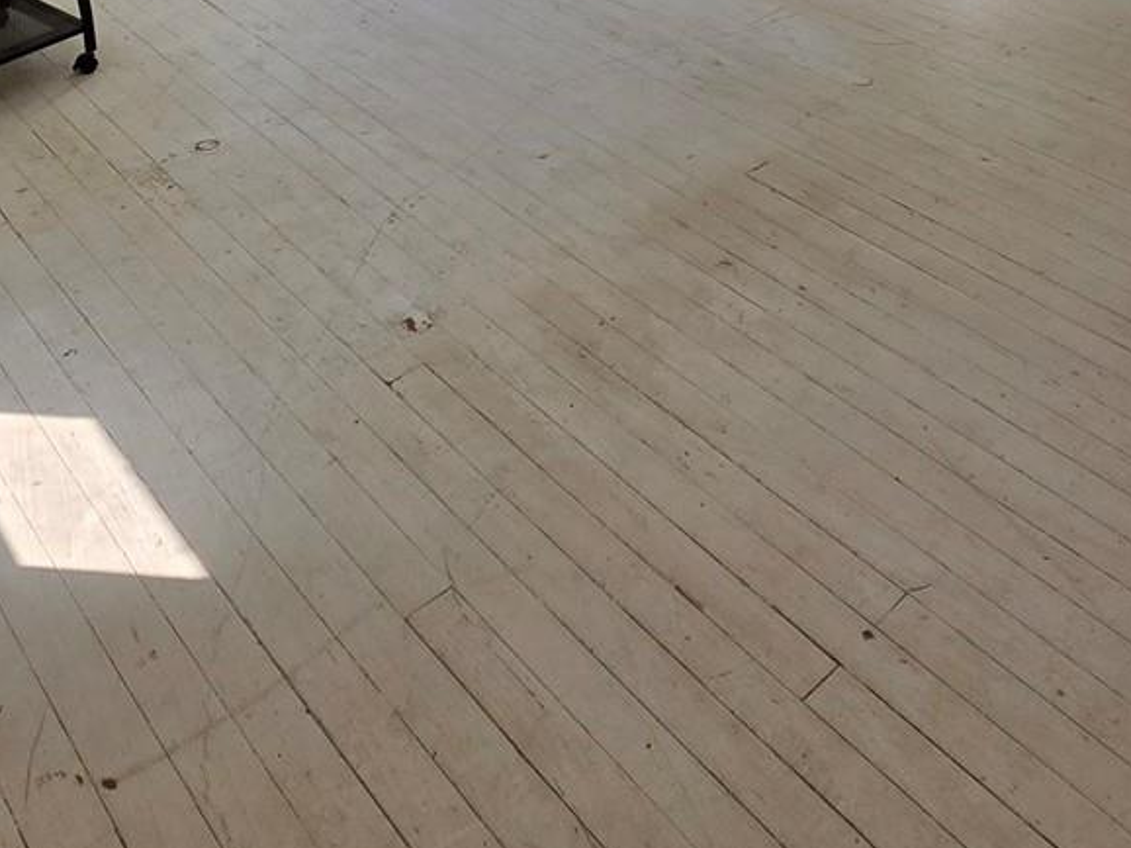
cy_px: -172
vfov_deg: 32.6
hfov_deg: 51.2
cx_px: 481
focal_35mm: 36
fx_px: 1176
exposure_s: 1/449
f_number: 1.9
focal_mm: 2.2
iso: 40
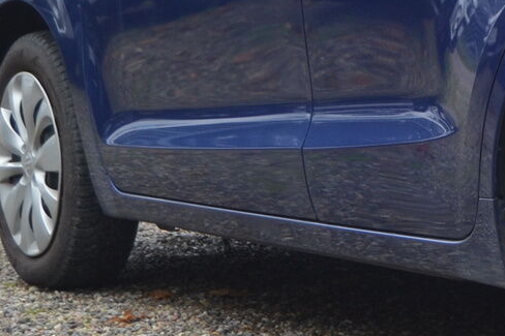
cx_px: 727
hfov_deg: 10.6
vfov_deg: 7.2
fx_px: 2650
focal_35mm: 189
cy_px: -10
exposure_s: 1/125
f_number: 5.6
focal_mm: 32
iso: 160
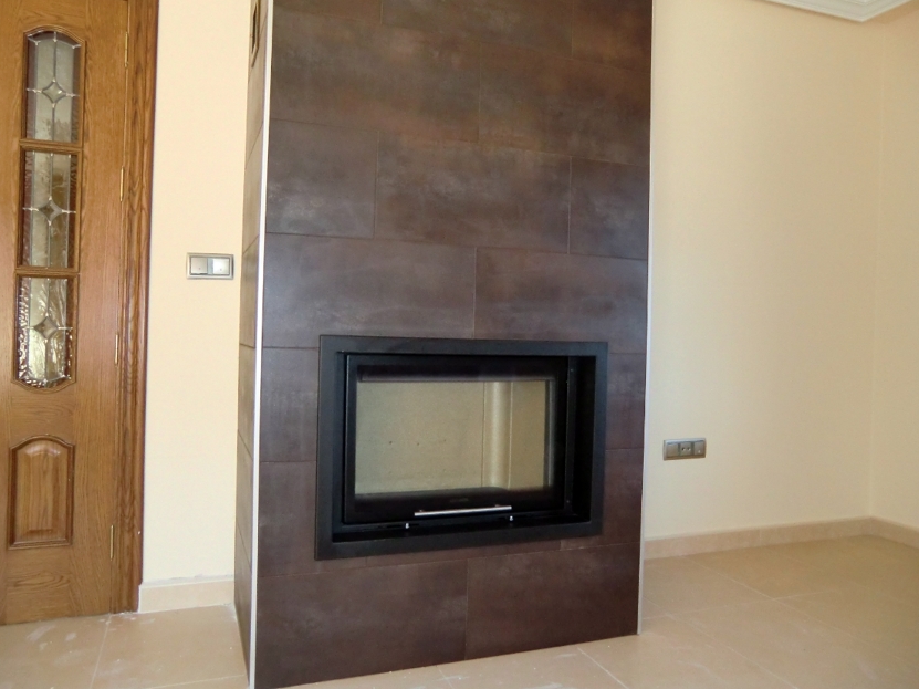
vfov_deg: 53.0
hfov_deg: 67.3
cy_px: 329
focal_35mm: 26
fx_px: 690
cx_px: 457
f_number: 3.2
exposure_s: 1/60
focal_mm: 4.3
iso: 400
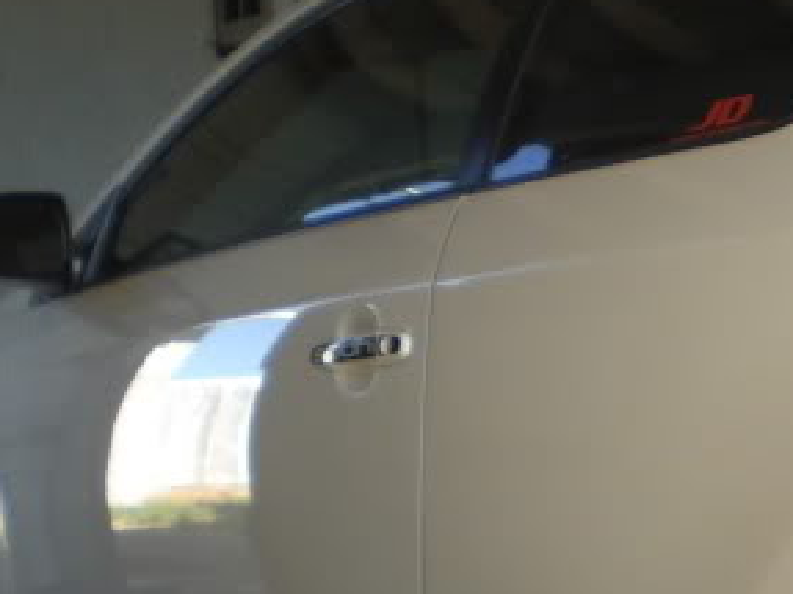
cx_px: 702
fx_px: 2427
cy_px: 437
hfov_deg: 18.3
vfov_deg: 13.9
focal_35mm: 106
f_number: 3.1
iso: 100
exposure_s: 1/125
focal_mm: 6.3
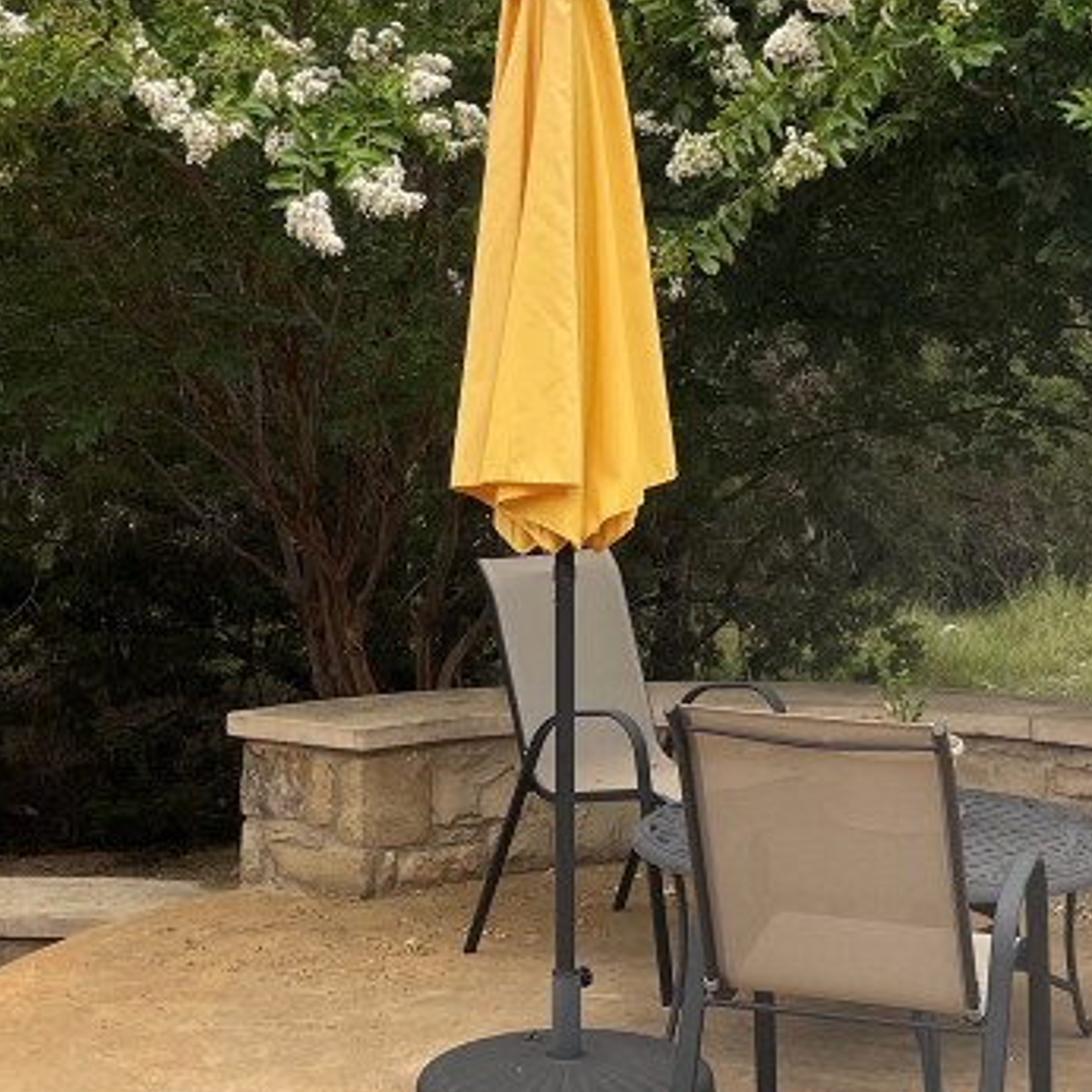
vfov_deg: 25.1
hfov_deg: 25.2
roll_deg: -1.5
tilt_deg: -0.2
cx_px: 748
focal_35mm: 68
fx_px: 2427
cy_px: 281
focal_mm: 4.2
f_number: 1.6
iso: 64
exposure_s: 1/121
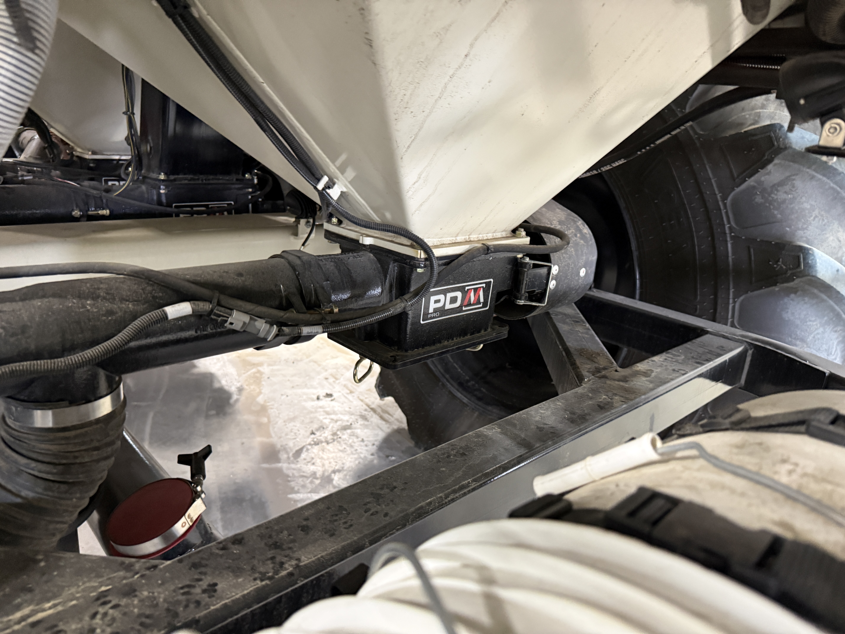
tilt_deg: -18.0
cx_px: 422
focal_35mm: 24
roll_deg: -3.3
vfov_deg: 56.8
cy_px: 317
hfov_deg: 71.6
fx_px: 586
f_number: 1.78
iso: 640
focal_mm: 6.76
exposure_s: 1/40
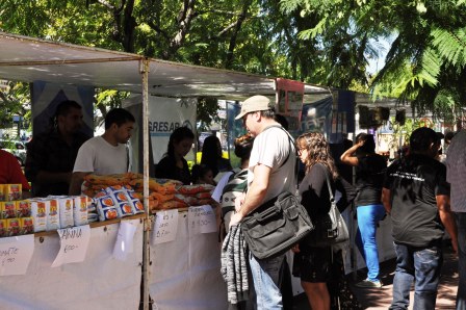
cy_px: 155
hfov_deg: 31.9
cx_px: 233
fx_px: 815
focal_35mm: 63
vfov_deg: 21.5
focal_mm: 42
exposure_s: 1/250
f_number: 14
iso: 400
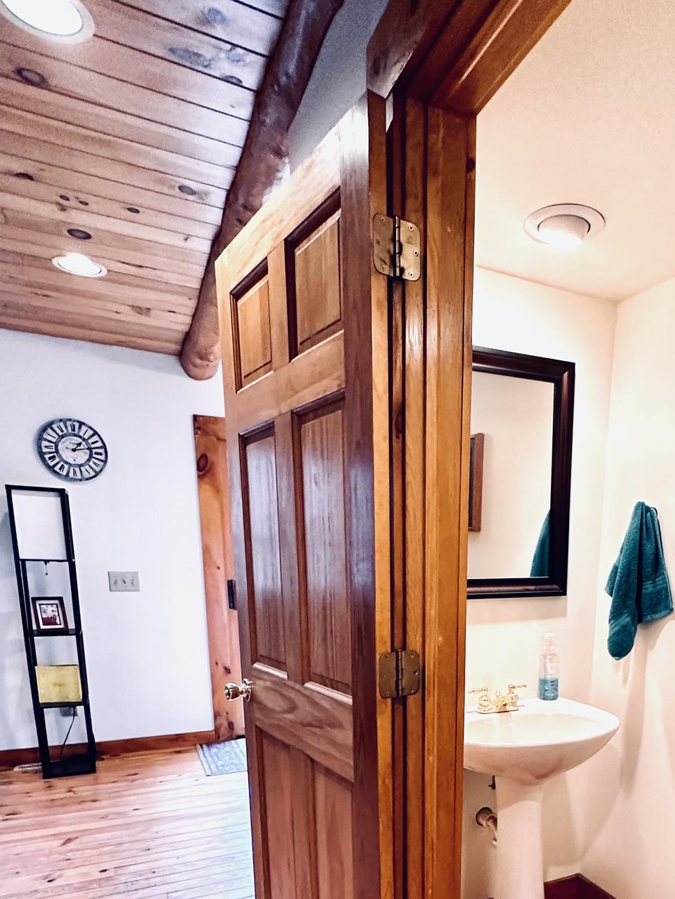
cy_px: 704
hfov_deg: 53.2
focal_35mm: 25
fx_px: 650
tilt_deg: -12.4
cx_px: 478
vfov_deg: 64.0
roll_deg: -2.7
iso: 320
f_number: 2.2
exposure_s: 1/60
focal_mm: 2.22
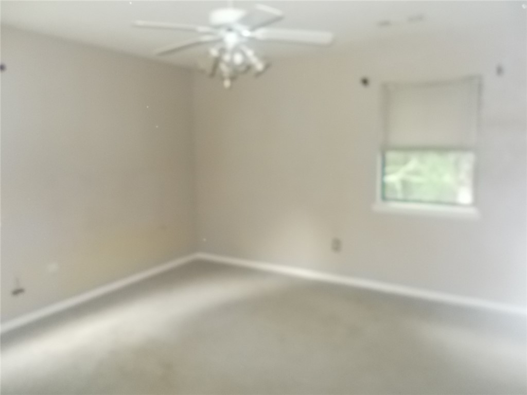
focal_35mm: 26
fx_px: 396
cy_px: 198
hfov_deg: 67.3
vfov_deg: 53.1
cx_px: 264
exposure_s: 1/25
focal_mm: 4.6
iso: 500
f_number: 3.2
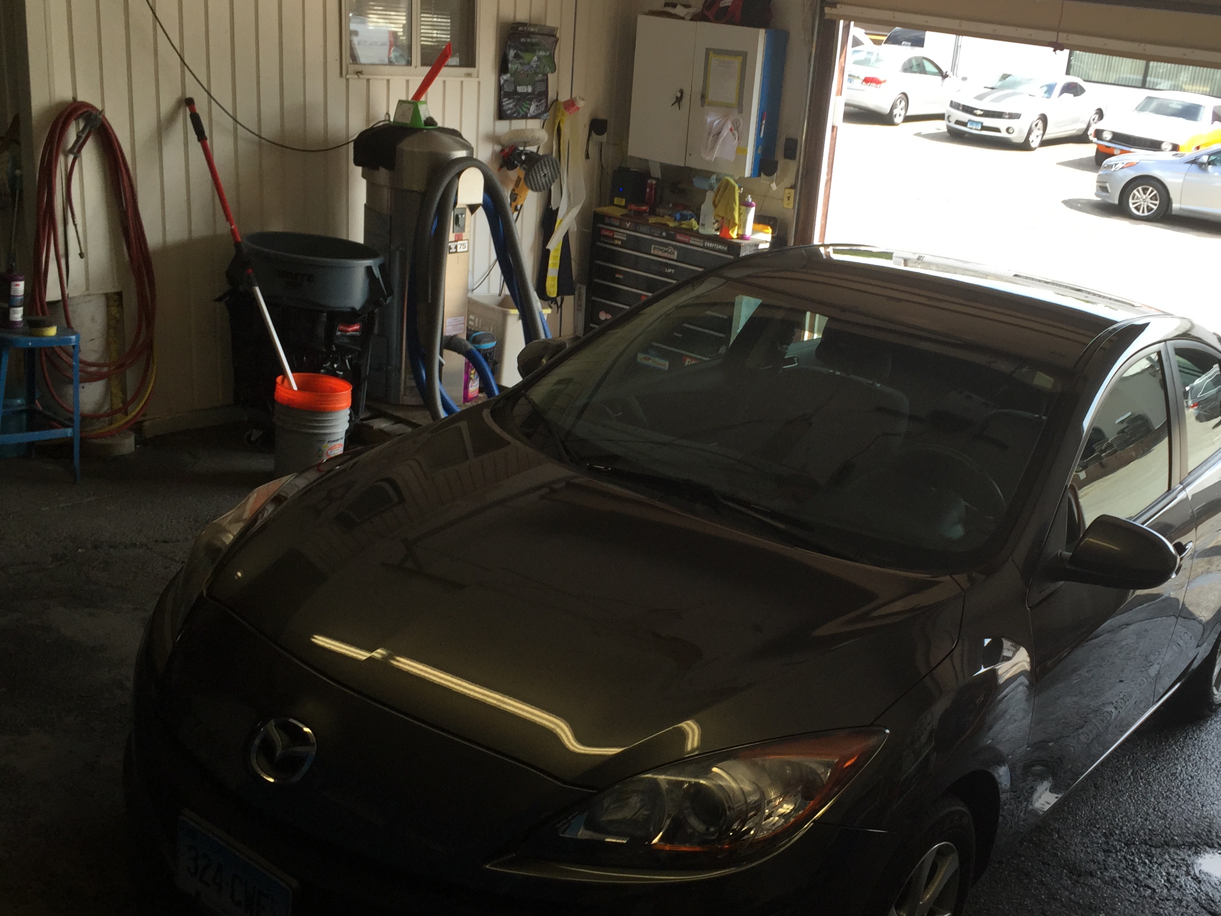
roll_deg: -6.6
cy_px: 500
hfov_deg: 48.8
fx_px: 1340
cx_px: 712
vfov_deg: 37.7
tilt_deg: -18.2
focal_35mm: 38
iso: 32
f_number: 2.2
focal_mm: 4.15
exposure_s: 1/247
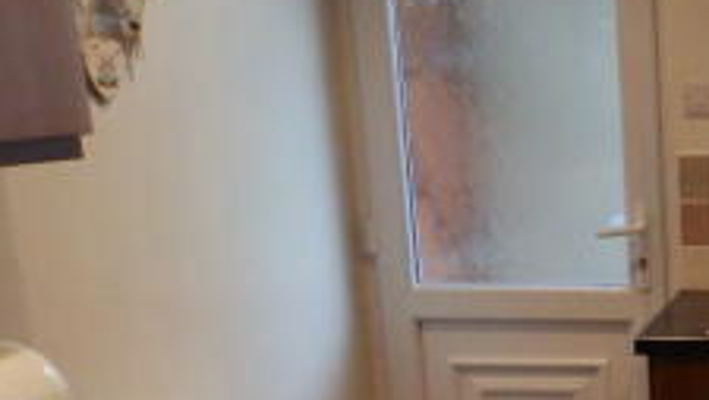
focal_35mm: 62
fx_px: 1167
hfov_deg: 29.0
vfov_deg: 19.0
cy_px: 392
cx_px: 862
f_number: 3.4
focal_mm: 4
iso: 400
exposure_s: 1/30
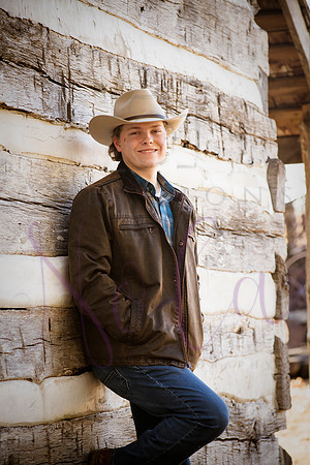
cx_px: 155
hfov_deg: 10.2
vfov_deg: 15.2
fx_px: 1744
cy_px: 232
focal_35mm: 135
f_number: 5.6
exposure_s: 1/500
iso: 800
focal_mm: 135
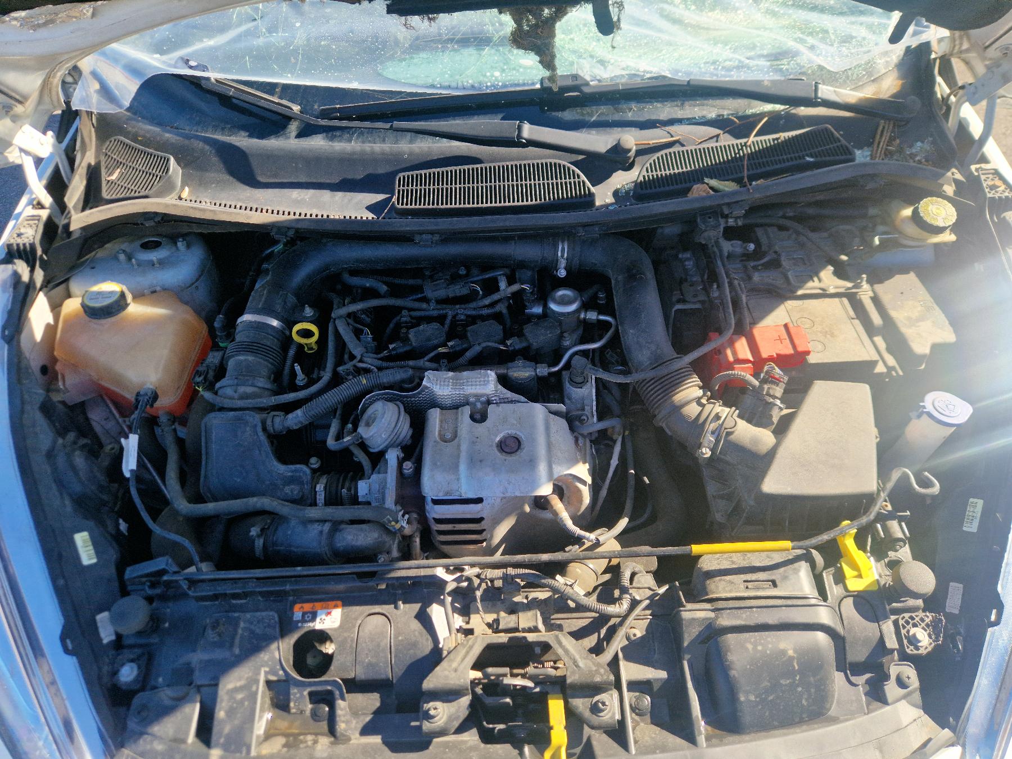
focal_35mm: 23
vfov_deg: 58.9
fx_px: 672
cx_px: 506
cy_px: 380
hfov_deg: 73.9
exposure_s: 1/400
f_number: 1.8
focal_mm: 5.4
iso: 50
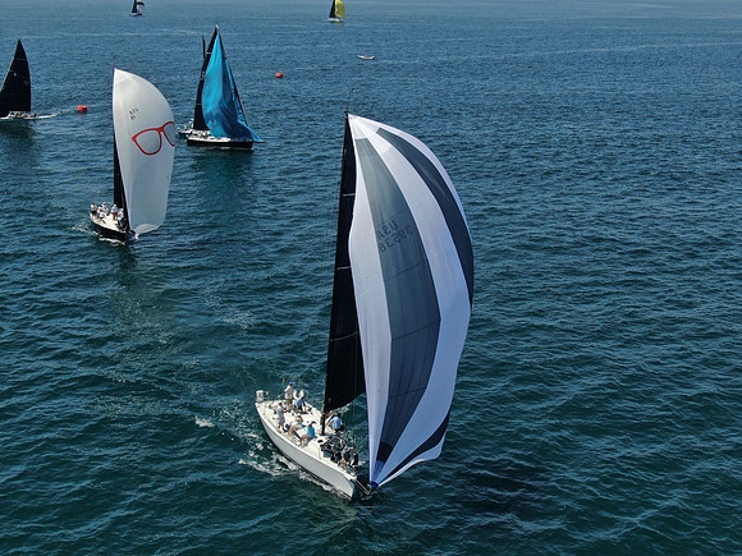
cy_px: 278
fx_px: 1029
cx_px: 371
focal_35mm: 48
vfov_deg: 30.3
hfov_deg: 39.7
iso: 100
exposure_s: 1/1000
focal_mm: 8.6
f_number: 3.8
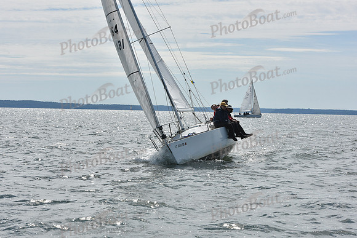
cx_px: 178
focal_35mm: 98
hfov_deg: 20.8
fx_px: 972
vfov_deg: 14.0
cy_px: 119
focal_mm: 98
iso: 320
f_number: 13
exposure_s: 1/1000
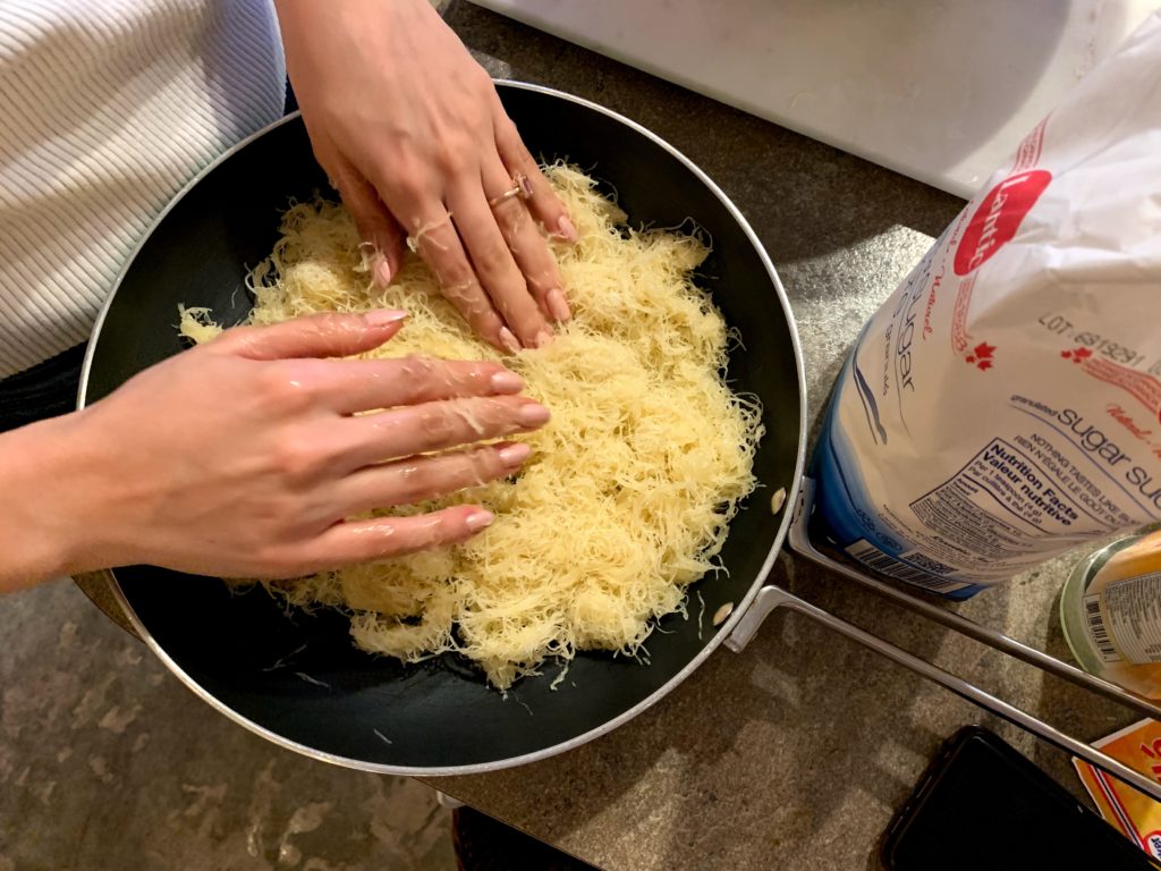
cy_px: 436
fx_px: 872
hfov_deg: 67.3
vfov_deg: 53.1
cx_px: 580
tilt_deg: -74.0
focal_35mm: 26
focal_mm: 4.25
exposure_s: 1/40
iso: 400
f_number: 1.8
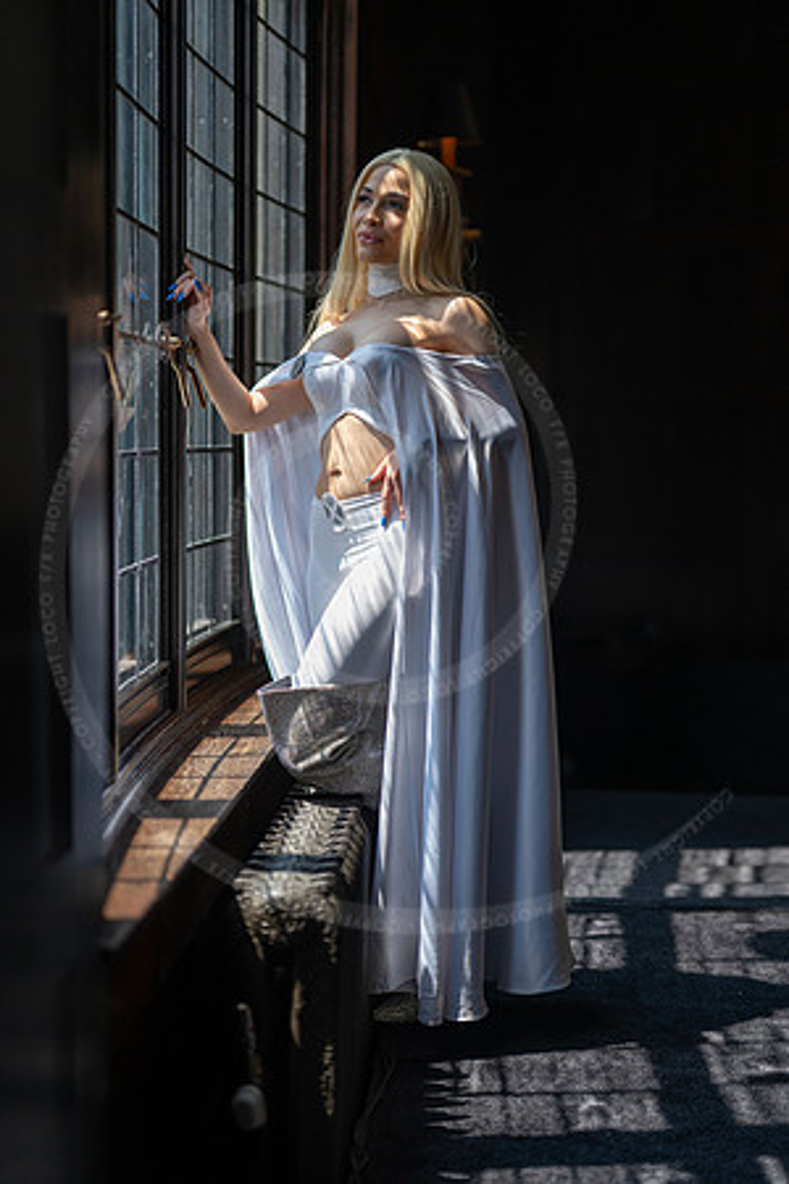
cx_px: 394
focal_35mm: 50
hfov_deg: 27.0
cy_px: 592
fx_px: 1644
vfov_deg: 39.6
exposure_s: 1/2000
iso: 125
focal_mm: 50
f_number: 1.2
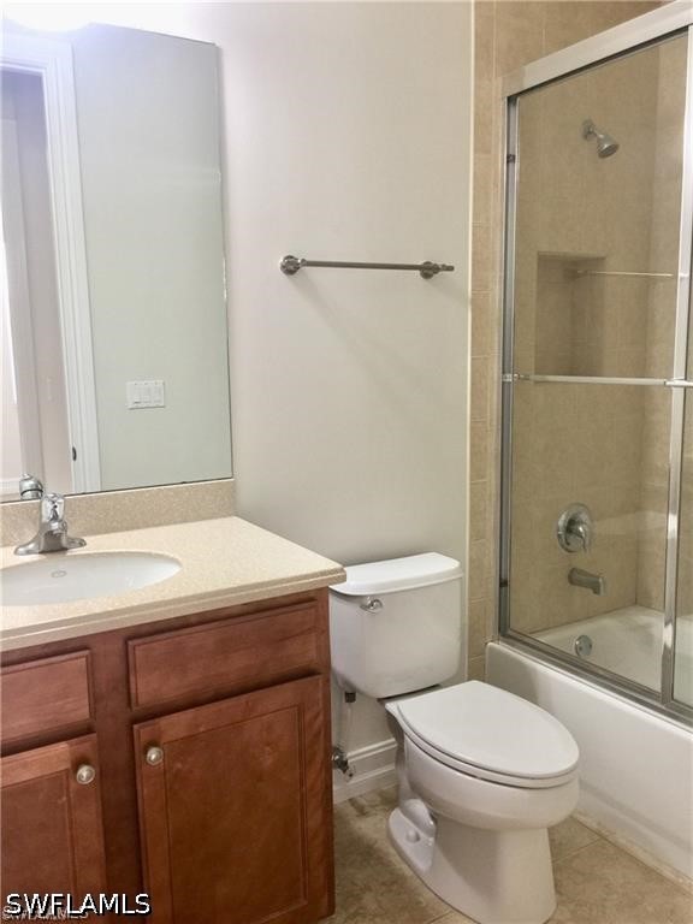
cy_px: 462
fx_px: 774
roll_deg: +0.4
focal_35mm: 29
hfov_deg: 48.2
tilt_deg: -8.4
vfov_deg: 61.7
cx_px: 346
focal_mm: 4.15
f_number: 2.2
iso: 40
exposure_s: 1/15
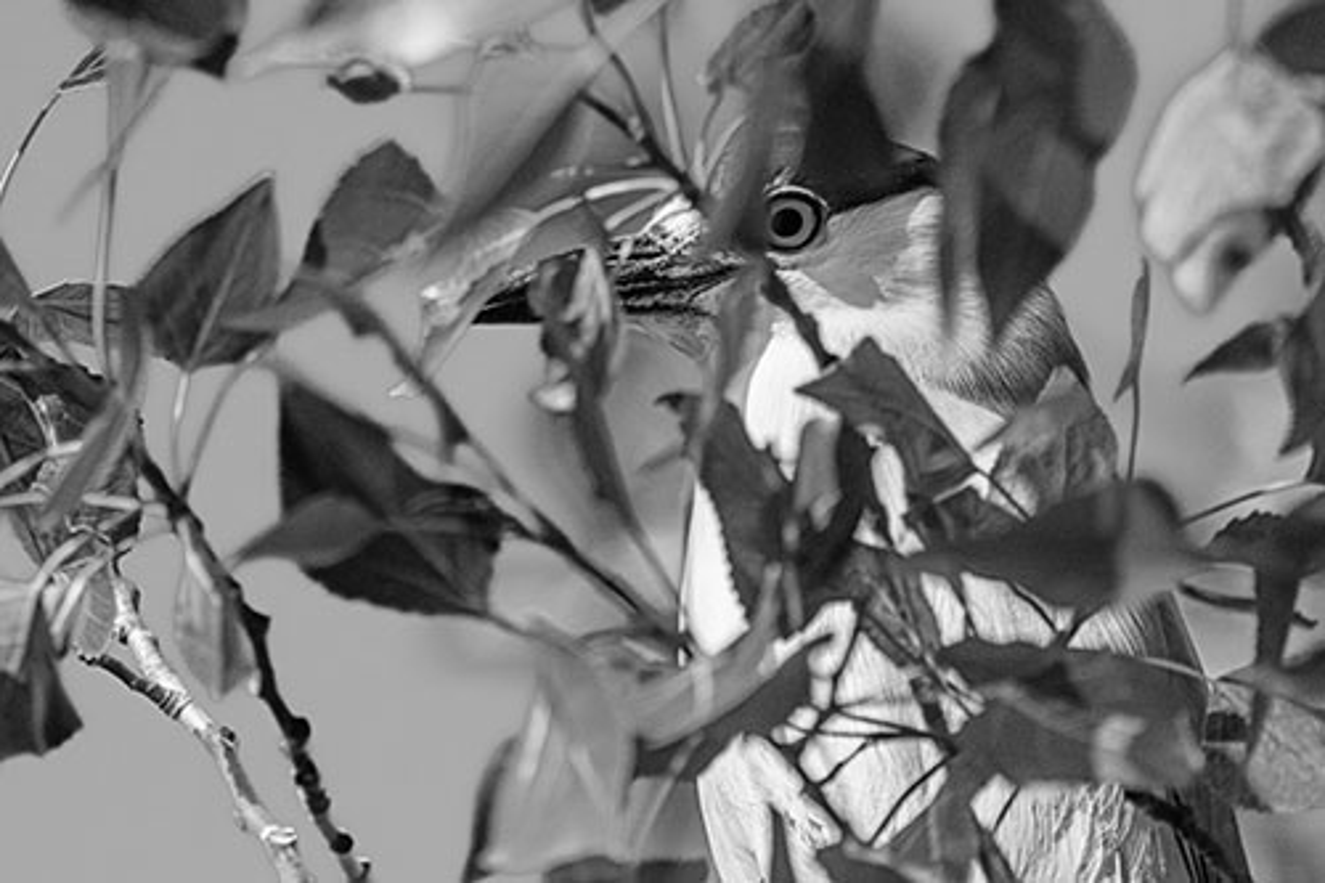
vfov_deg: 1.1
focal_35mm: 1200
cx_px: 662
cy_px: 442
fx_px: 44150
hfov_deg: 1.7
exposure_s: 1/4000
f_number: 13
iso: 3200
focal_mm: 1200
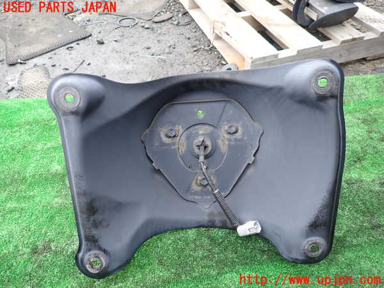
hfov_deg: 69.4
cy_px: 144
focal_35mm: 25
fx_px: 277
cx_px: 192
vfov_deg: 54.9
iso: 100
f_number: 2
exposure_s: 1/80
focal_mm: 4.5
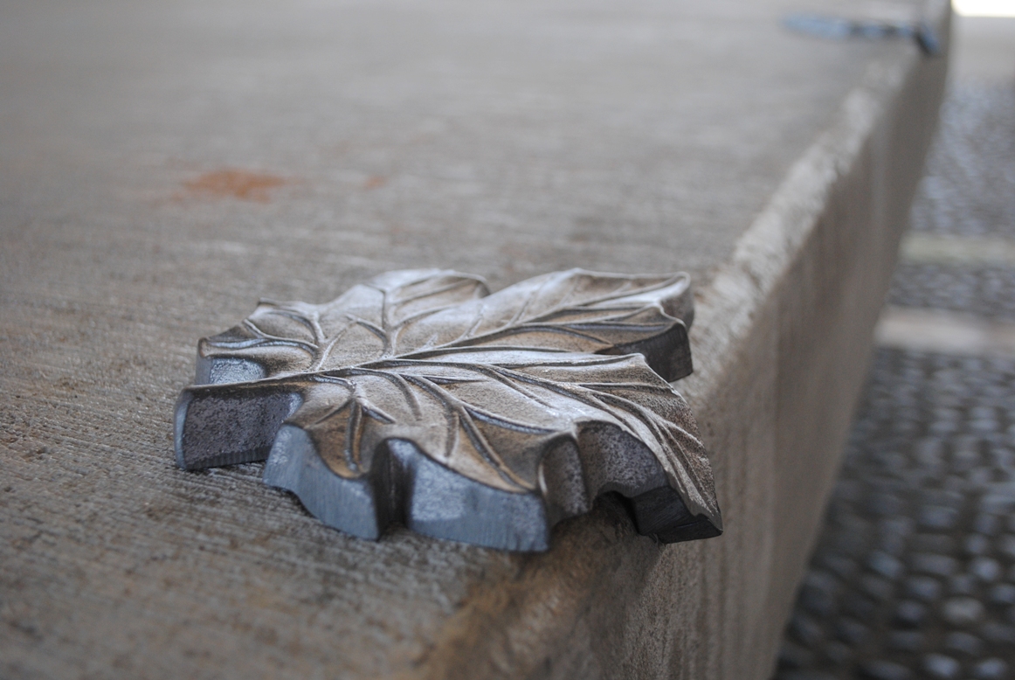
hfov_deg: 46.3
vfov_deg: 32.0
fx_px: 1186
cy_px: 340
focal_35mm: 42
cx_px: 508
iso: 400
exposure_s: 1/250
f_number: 4.5
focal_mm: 28
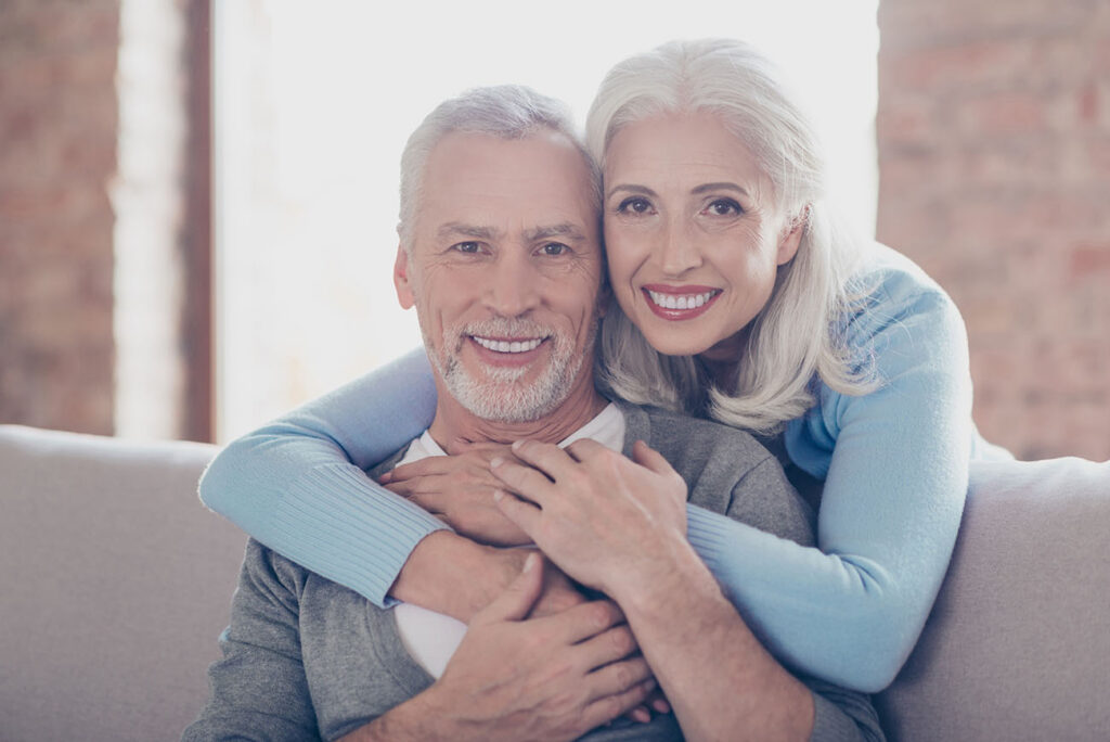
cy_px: 371
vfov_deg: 16.1
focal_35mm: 85
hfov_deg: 23.9
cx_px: 555
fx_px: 2622
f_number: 2
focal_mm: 85
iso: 400
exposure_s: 1/160
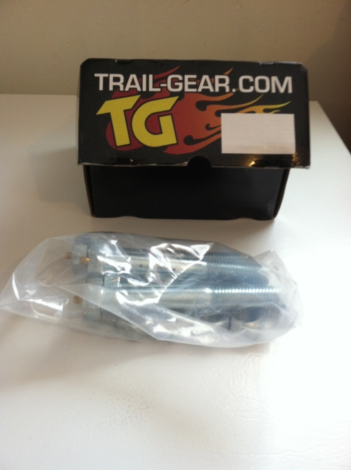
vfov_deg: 52.7
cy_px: 235
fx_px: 474
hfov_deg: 40.6
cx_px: 176
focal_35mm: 35
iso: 100
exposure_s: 1/15
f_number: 2.8
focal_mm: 3.85
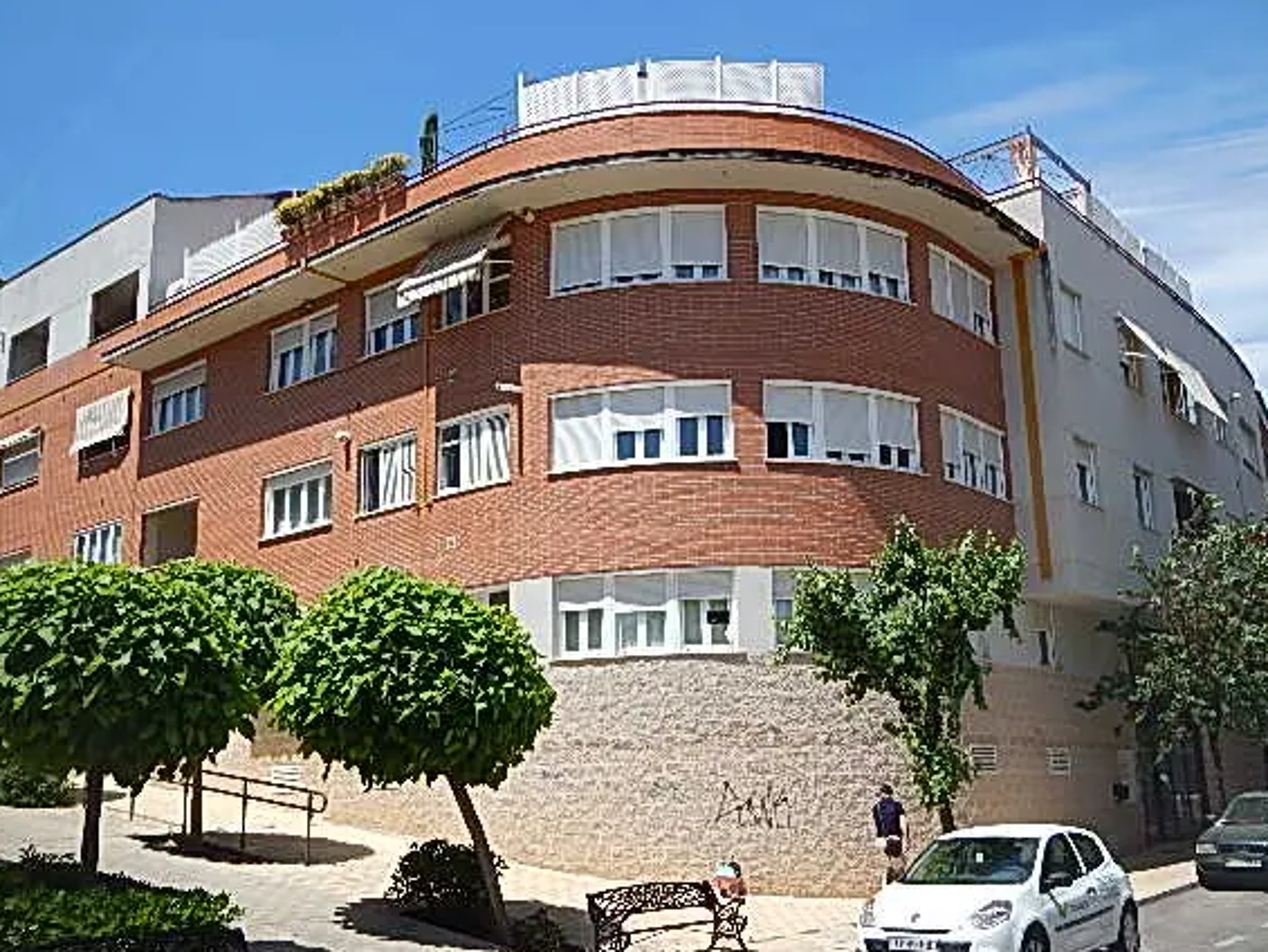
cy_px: 512
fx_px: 1246
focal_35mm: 34
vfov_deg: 41.8
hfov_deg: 53.9
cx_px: 651
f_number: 3.9
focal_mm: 5.5
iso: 125
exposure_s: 1/1000
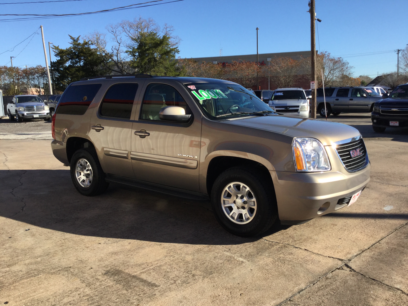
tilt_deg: -9.6
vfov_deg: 45.4
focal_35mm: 31
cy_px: 153
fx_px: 365
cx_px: 204
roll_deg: +0.7
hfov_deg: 58.4
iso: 25
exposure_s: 1/1148
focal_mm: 3.3
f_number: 2.4
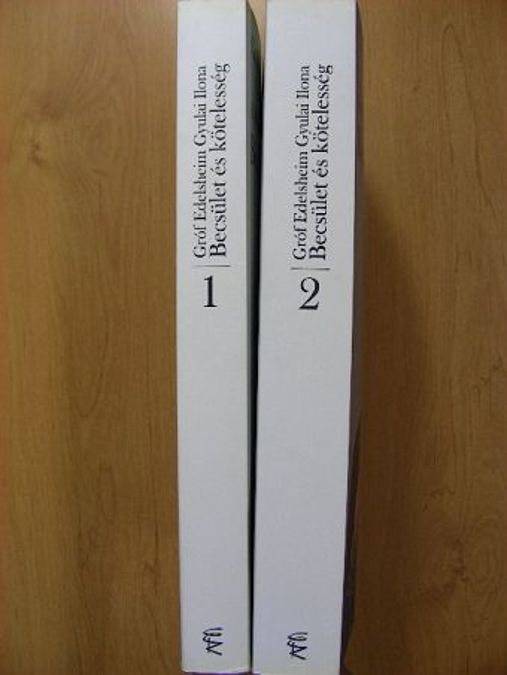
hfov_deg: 37.7
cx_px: 254
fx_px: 742
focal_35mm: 38
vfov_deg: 49.0
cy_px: 338
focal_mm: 6.3
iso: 52
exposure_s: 1/29.8
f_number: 3.5
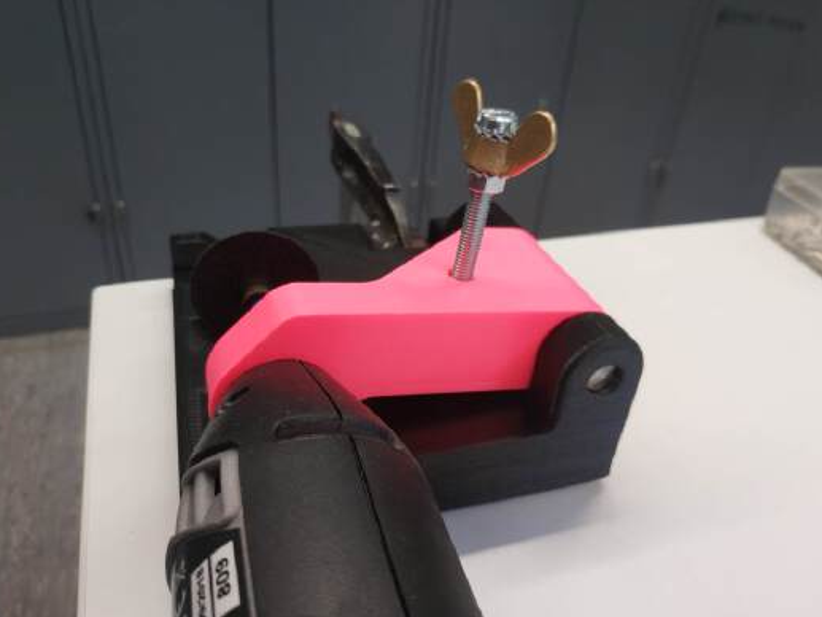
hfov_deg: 55.3
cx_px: 409
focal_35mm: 33
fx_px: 784
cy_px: 315
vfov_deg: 43.0
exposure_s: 1/33
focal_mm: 4.5
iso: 182
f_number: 2
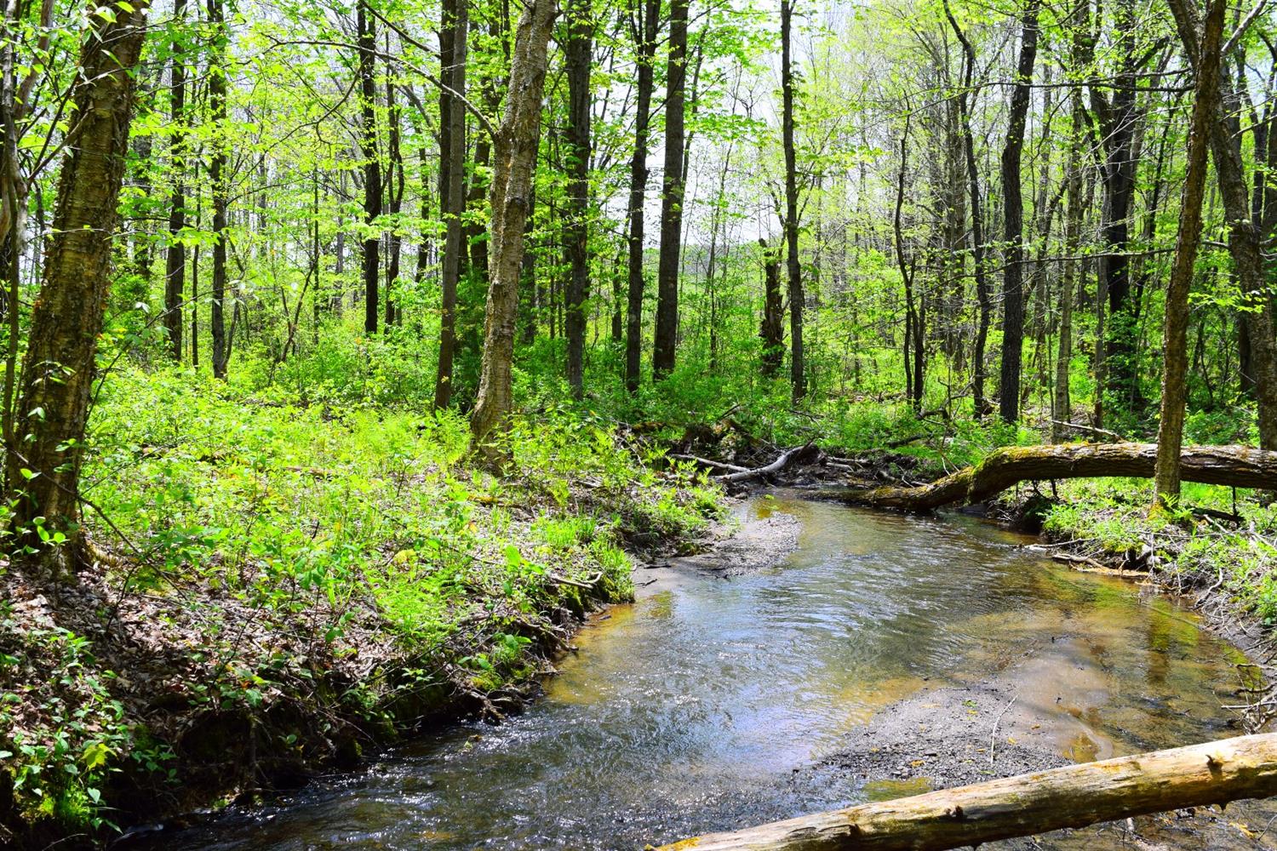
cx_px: 638
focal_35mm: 38
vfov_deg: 35.5
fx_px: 1330
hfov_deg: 51.3
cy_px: 426
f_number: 8
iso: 200
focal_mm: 25
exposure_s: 1/250
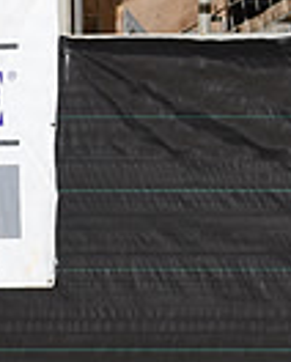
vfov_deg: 2.1
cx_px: 711
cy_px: 303
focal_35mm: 907
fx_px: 9742
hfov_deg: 1.7
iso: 1000
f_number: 5.6
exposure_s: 1/250
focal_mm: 220
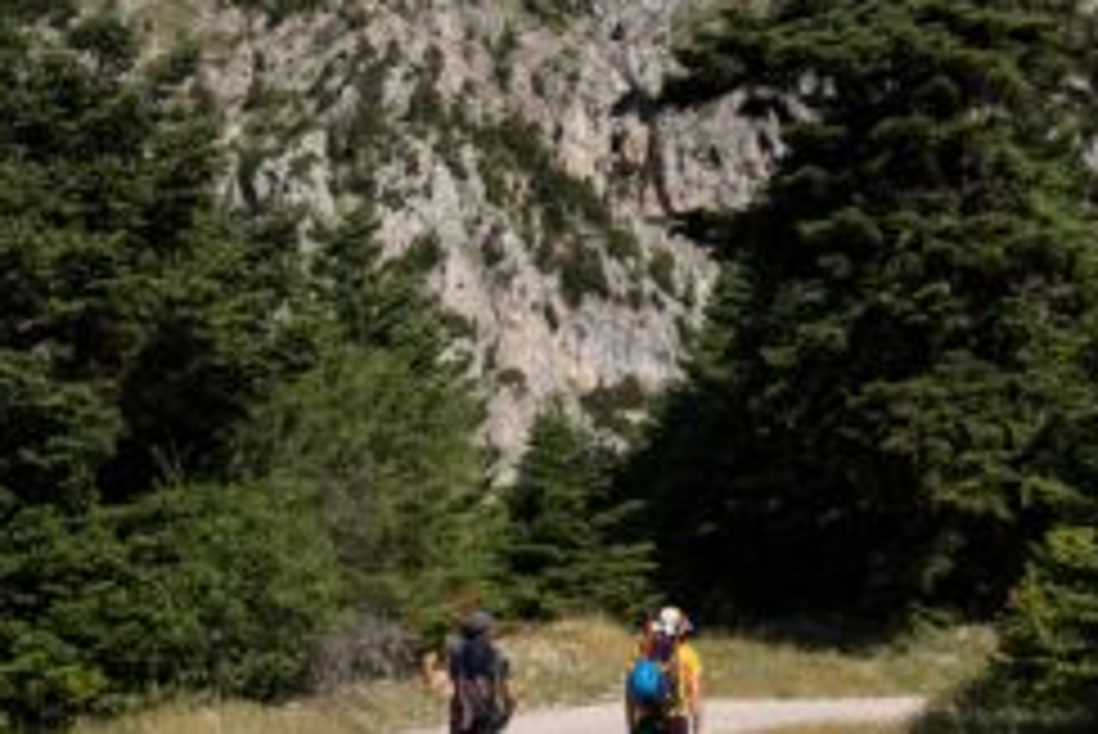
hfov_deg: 28.1
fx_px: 2197
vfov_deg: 18.9
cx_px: 574
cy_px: 263
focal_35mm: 72
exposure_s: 1/1250
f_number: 4
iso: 100
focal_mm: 30
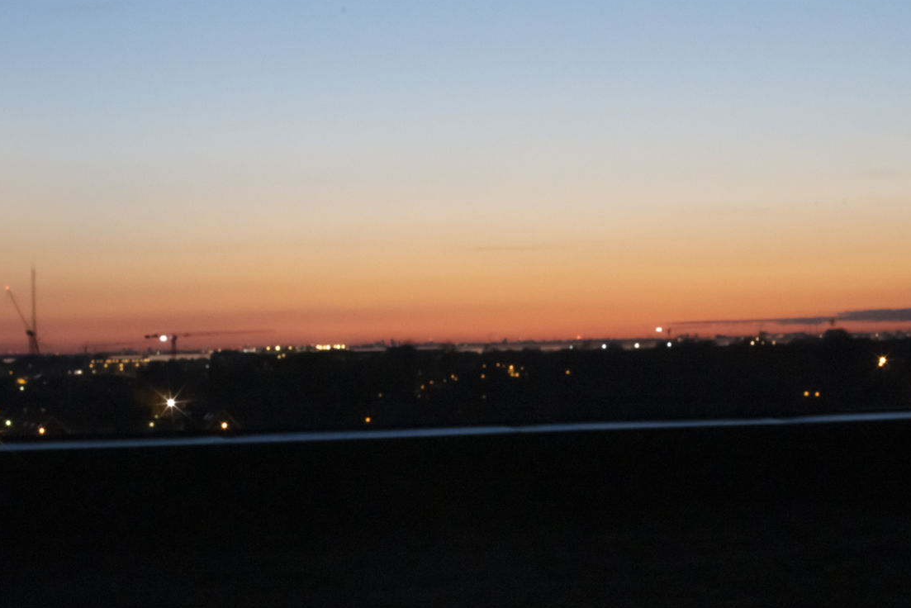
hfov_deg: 23.1
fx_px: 2202
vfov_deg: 15.7
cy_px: 200
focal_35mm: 87
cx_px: 208
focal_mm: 50
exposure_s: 1/6
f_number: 22
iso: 8000
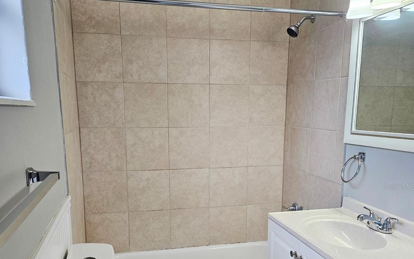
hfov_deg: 58.2
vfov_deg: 37.6
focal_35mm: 33
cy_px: 187
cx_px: 206
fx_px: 372
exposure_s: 1/120
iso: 125
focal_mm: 5.4
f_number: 1.8
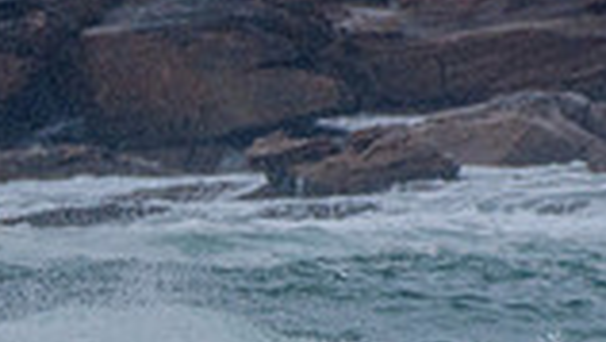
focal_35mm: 2353
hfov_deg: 0.9
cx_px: -169
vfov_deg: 0.5
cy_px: 475
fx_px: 37822
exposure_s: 1/2000
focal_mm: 500
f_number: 5.6
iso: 560
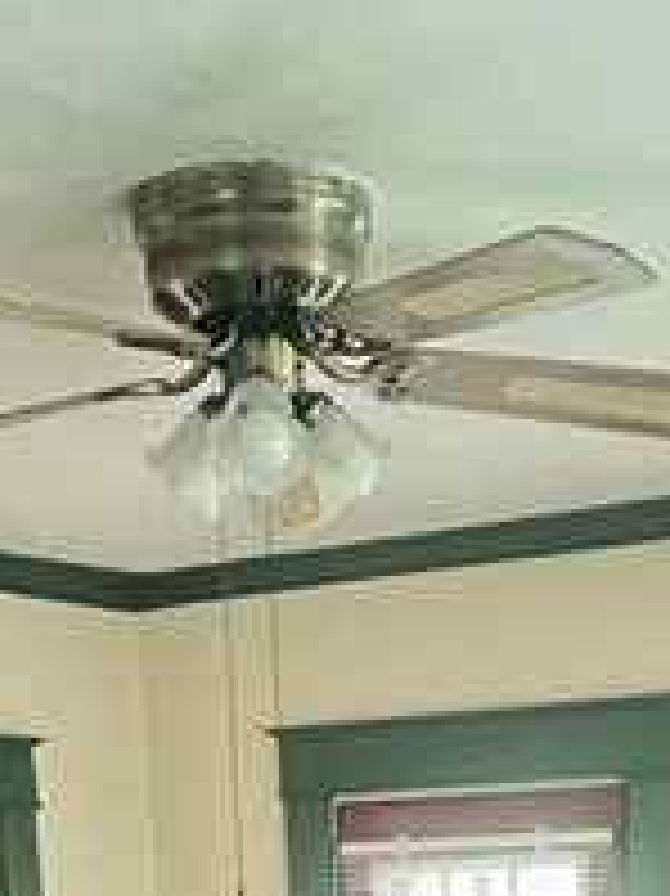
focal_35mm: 67
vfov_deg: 19.7
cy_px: 1684
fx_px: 1731
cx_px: 391
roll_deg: +1.9
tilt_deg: -22.2
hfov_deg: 21.9
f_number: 1.8
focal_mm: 1.57
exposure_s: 1/31
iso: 1000
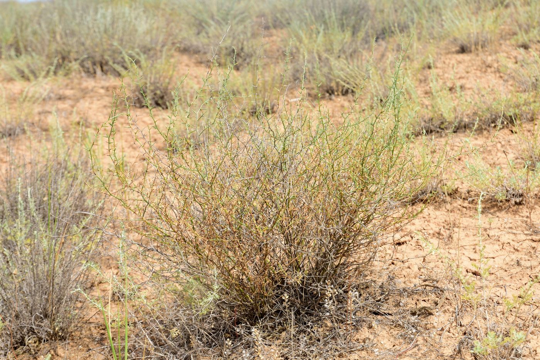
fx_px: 1012
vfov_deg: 20.2
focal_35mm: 68
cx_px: 270
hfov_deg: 29.9
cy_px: 180
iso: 100
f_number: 9
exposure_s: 1/125
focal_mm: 45
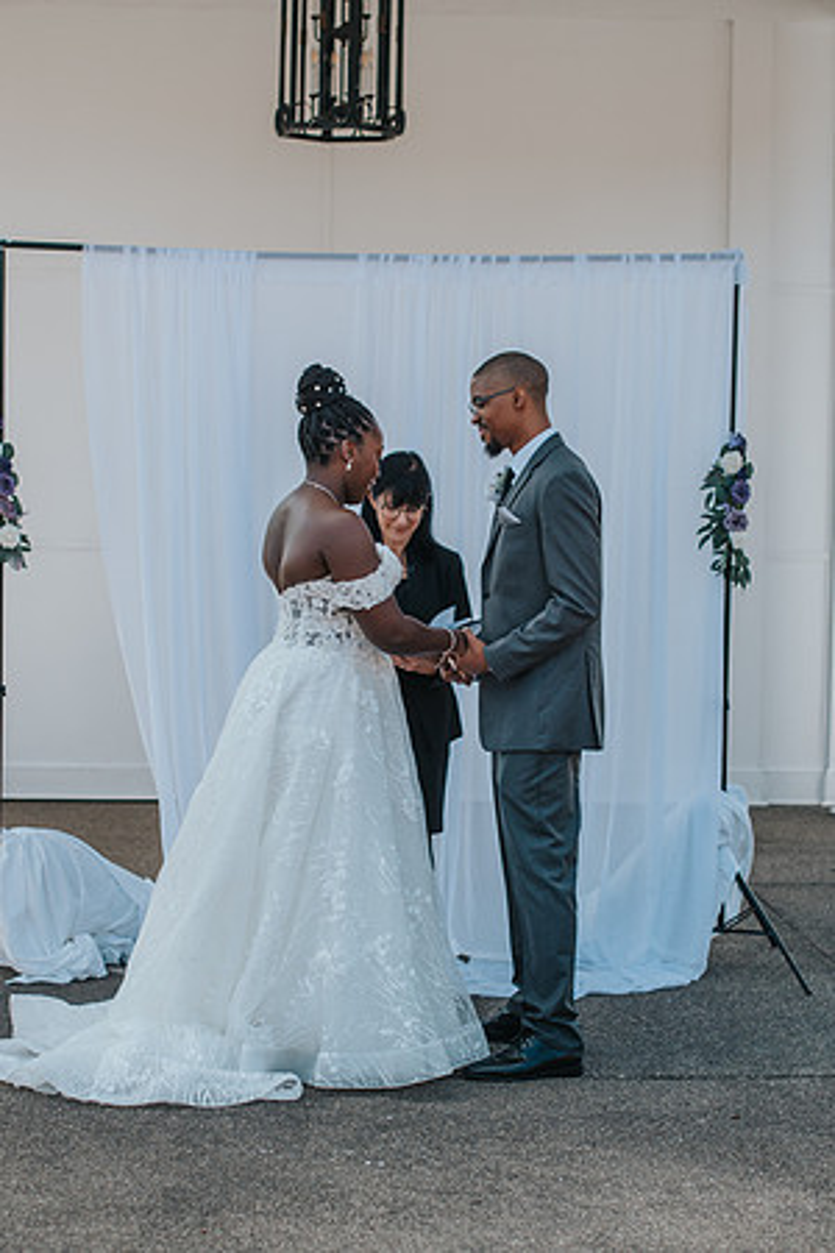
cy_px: 626
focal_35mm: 75
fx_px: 2621
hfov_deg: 18.1
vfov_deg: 26.9
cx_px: 418
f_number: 2.5
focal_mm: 50
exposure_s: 1/2500
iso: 200
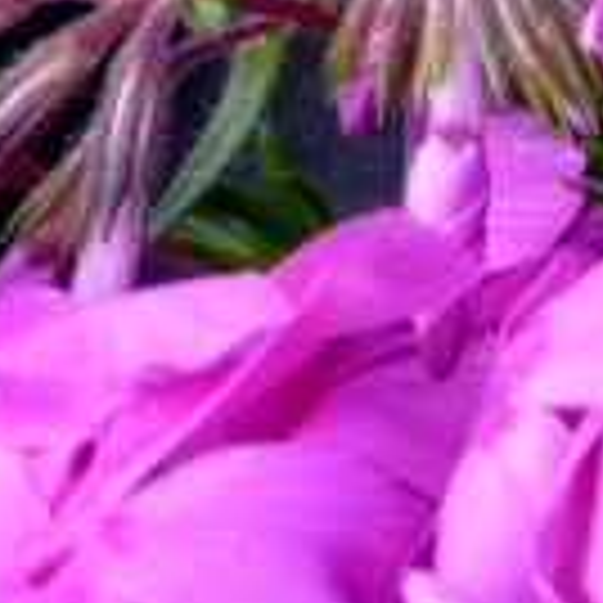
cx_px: 1202
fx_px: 2326
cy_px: 567
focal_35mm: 118
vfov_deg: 14.6
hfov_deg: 12.9
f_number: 3.3
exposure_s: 1/125
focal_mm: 4.9
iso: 100
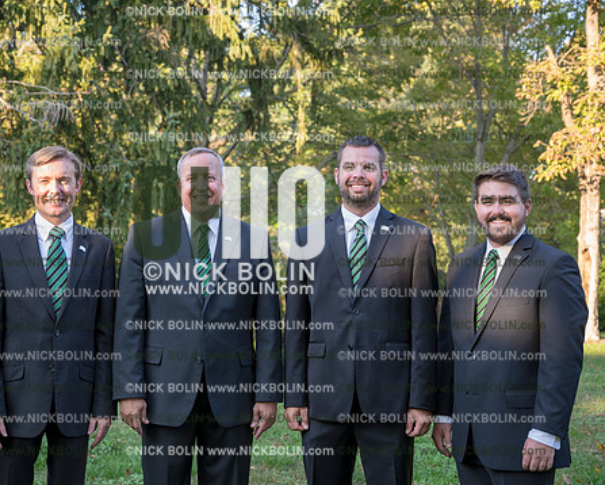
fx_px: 1003
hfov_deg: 33.4
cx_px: 229
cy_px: 231
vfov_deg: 27.2
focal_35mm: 56
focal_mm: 46
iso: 125
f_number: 4
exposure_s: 1/60
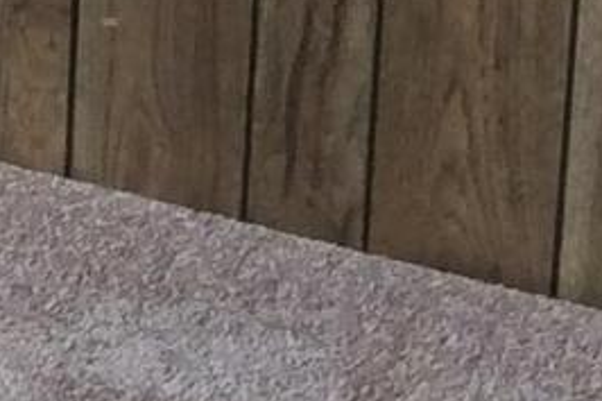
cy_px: -565
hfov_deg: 7.4
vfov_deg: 5.2
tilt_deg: -14.3
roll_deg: +0.6
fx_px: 4278
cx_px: -982
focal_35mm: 256
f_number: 2.4
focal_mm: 3.3
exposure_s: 1/24
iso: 50
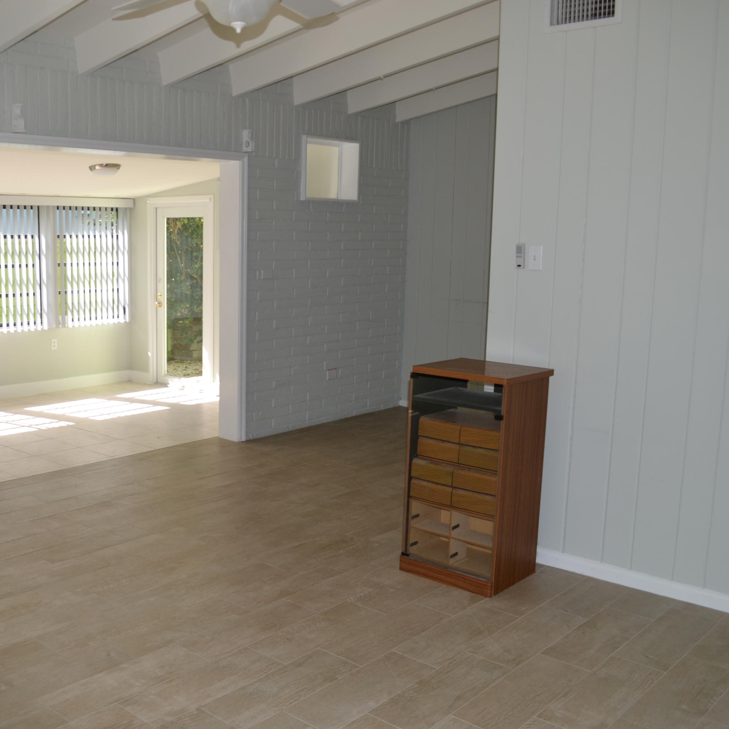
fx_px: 834
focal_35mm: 35
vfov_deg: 47.2
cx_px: 220
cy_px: 367
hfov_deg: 46.2
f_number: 4
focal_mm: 18
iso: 125
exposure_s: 1/125
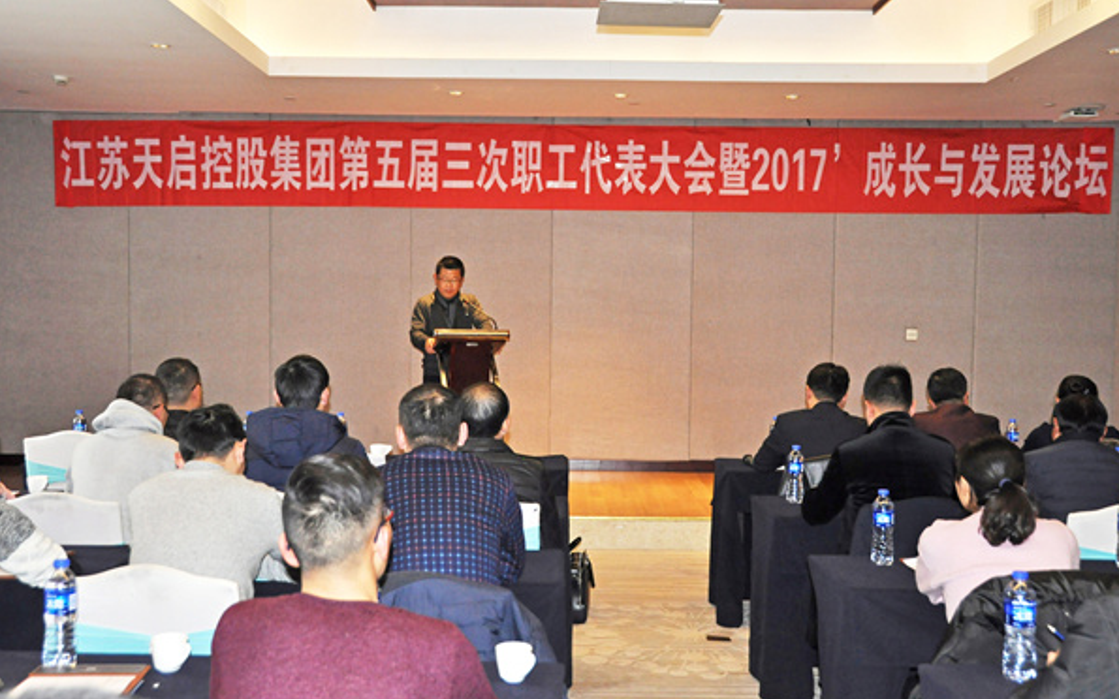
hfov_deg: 49.3
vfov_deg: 32.0
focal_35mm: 40
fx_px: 1220
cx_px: 562
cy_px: 344
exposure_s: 1/60
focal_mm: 26
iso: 800
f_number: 4
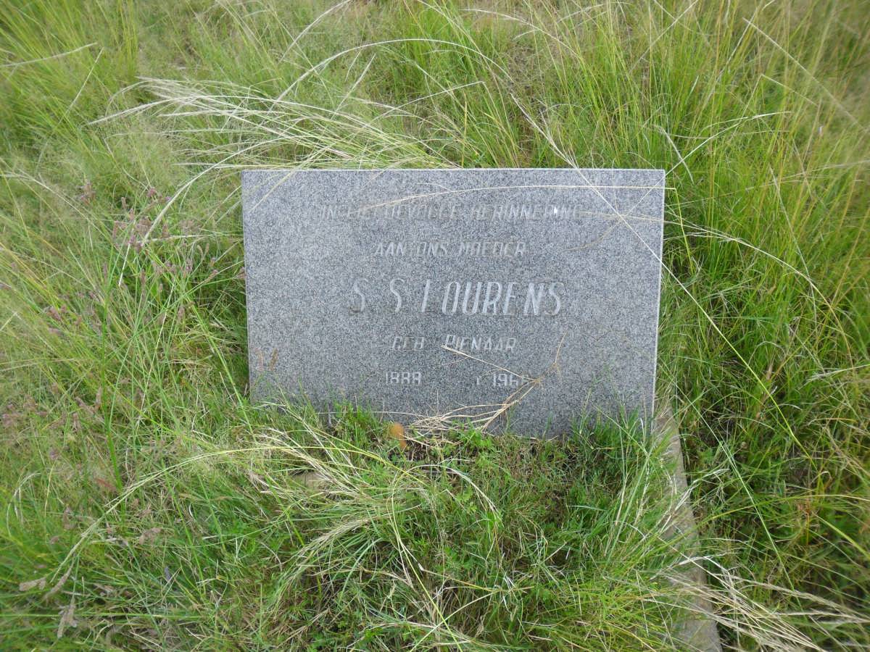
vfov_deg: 51.4
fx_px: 679
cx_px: 435
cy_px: 326
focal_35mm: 27
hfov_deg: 65.3
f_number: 3.5
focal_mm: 4.9
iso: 80
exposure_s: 1/362
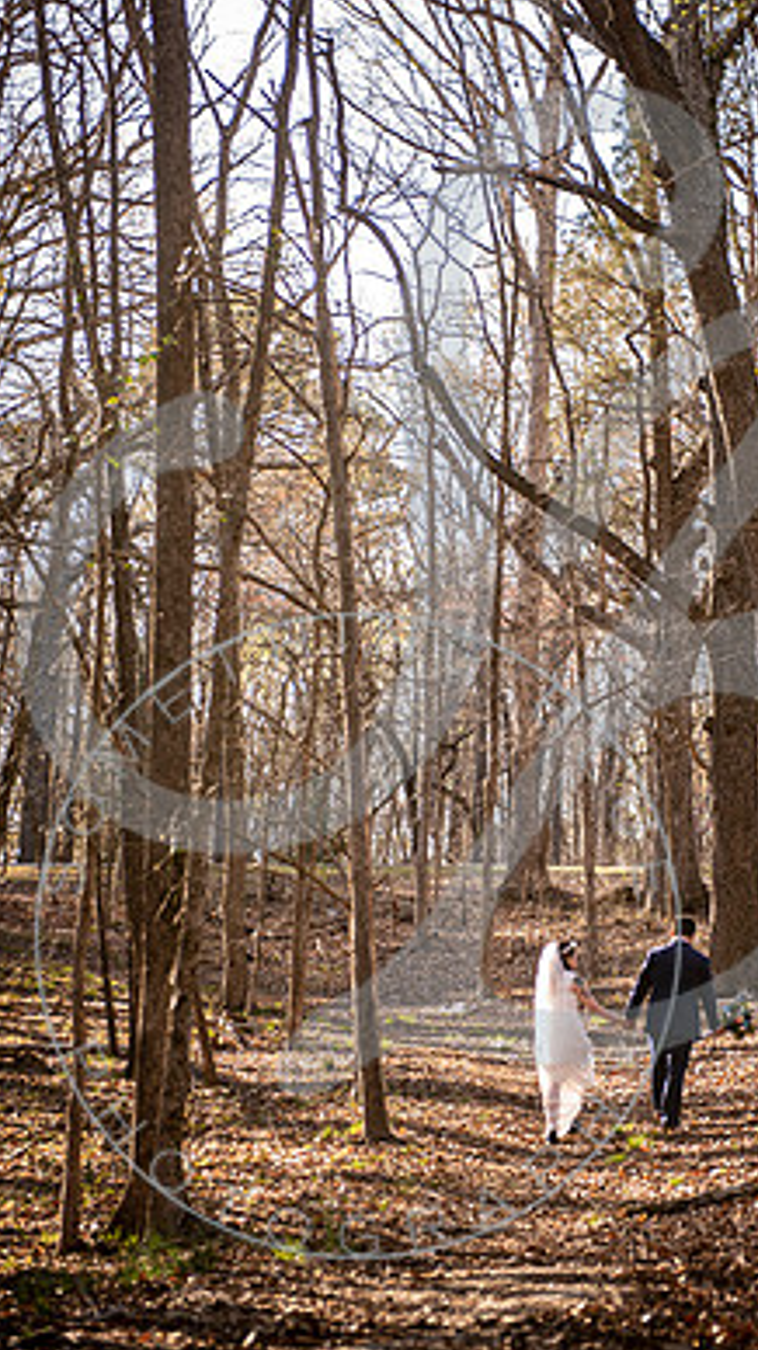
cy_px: 672
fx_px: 3040
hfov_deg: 14.2
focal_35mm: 85
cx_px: 515
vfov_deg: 25.0
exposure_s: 1/125
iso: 100
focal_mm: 70
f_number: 2.8
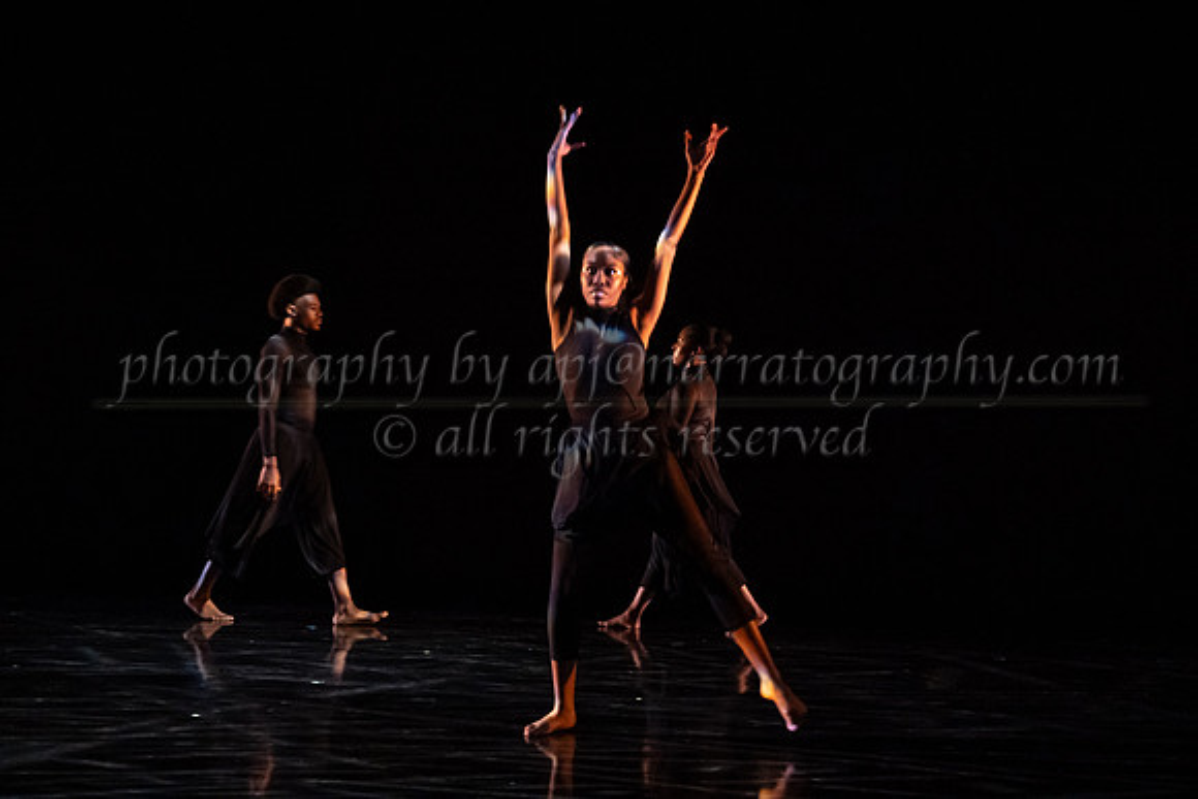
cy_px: 333
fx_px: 2909
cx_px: 606
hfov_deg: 23.3
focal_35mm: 87
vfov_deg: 15.6
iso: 4000
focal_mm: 75
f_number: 4
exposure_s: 1/125
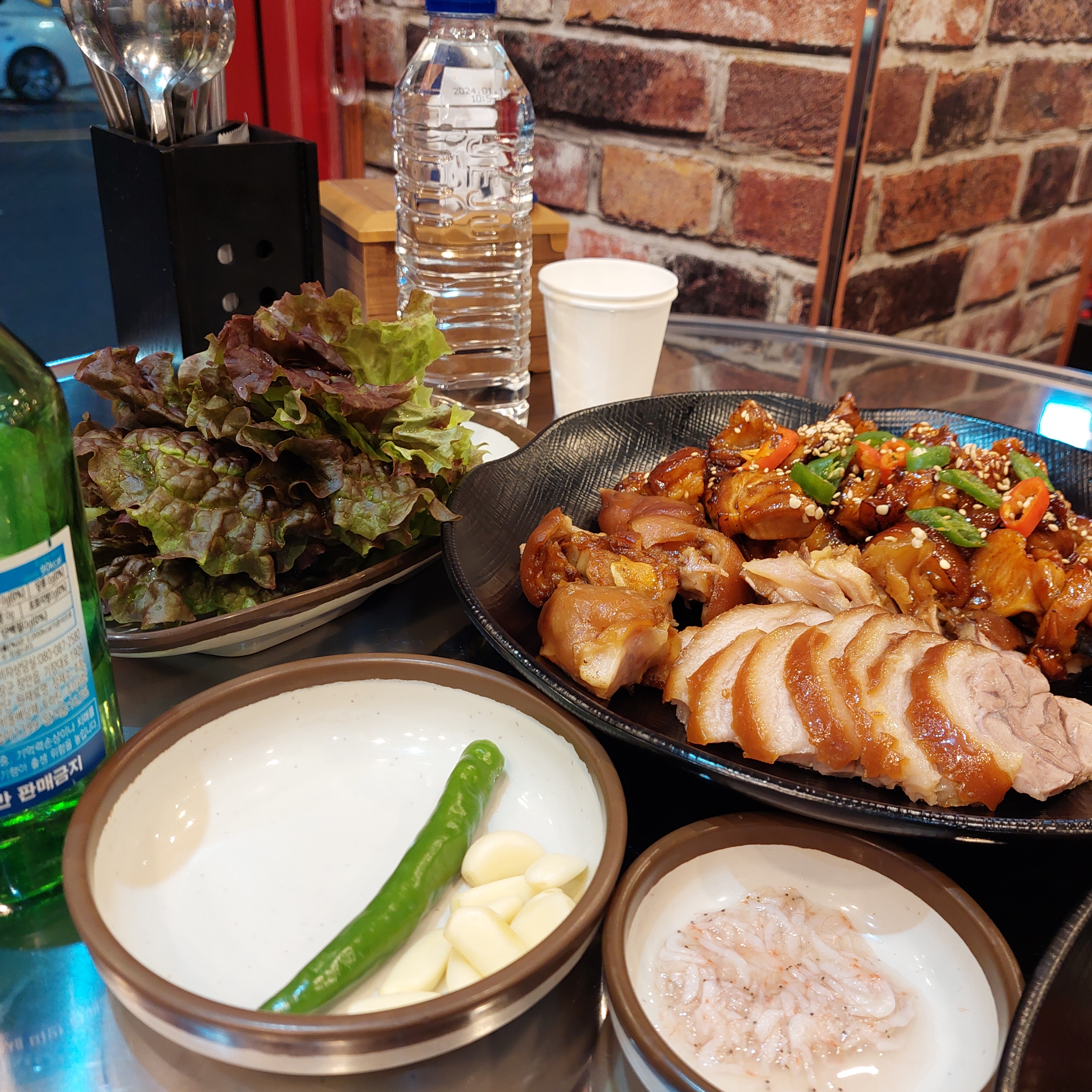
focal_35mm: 30
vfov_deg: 54.0
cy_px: 546
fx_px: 1071
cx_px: 563
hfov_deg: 54.0
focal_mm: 5.23
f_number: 1.8
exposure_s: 1/60
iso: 200
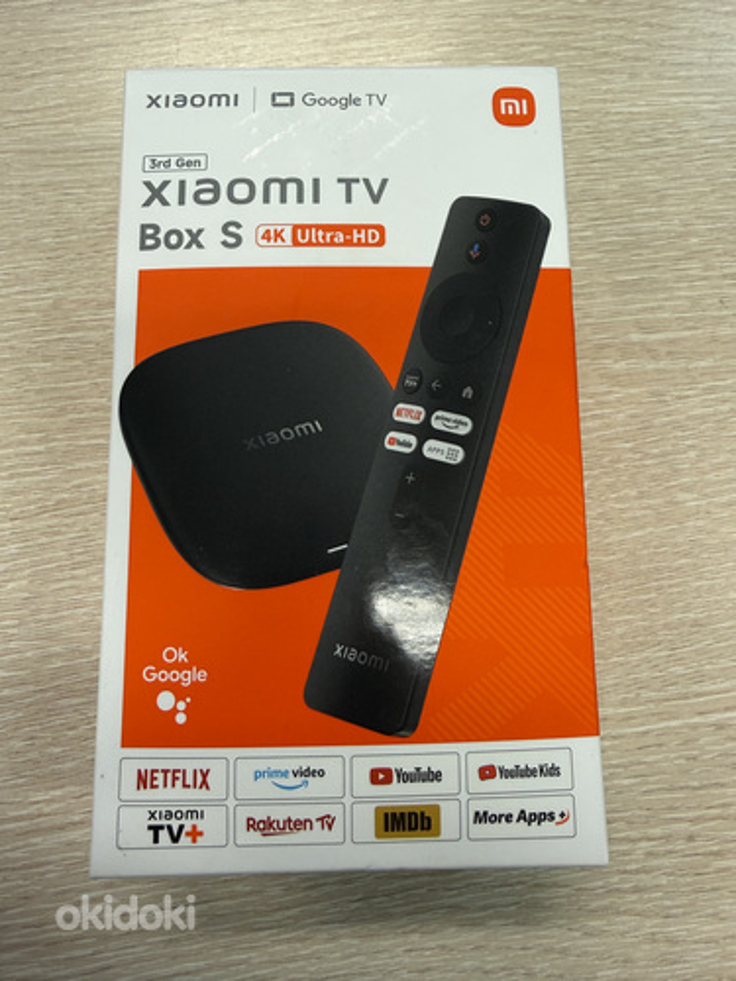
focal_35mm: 24
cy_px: 490
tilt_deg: -80.5
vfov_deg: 71.6
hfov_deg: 56.8
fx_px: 680
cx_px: 368
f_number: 2.2
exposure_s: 1/100
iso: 100
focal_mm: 2.22
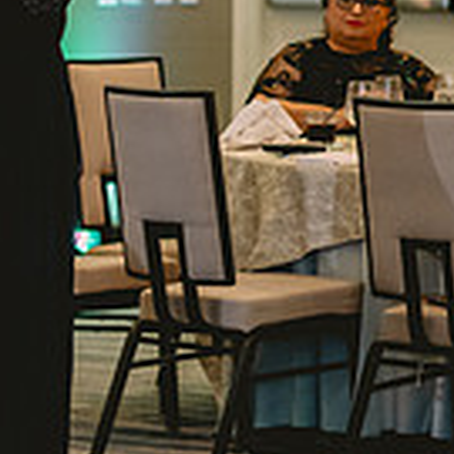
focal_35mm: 310
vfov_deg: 5.7
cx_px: -430
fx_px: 4600
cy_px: 217
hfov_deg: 5.5
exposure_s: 1/125
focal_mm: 85
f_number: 2
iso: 2500
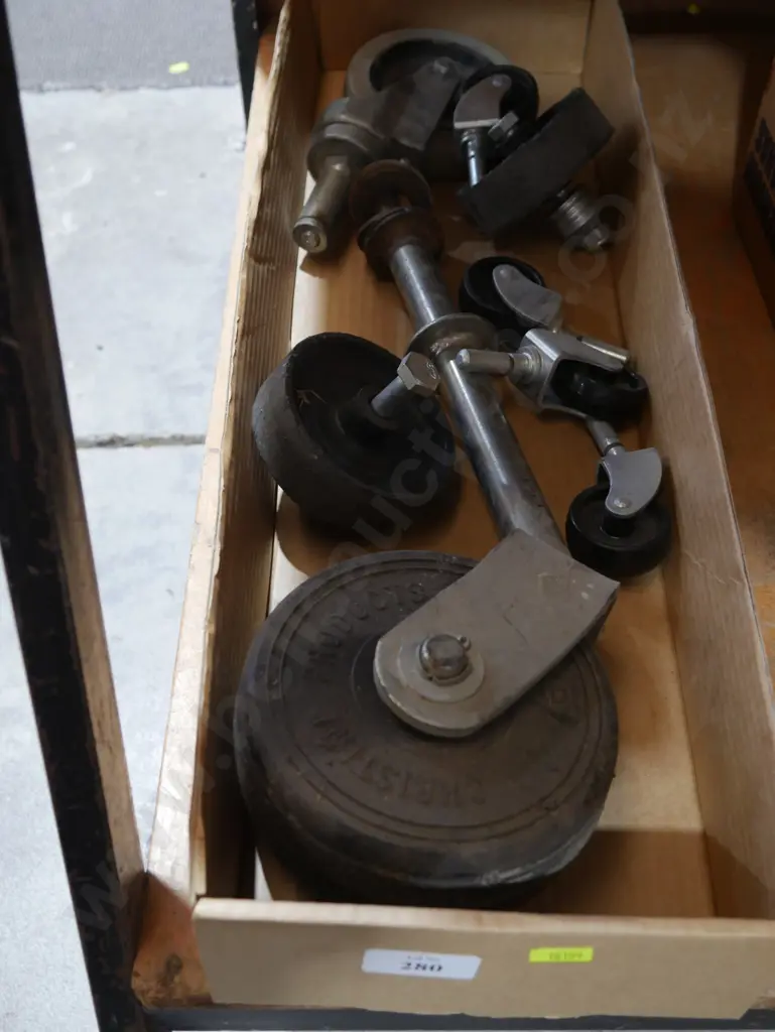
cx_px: 388
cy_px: 516
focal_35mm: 38
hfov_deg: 37.8
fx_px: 1133
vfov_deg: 49.0
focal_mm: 19
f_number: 4.1
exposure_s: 1/60
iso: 800
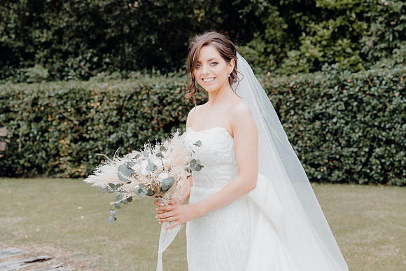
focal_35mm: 73
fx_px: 823
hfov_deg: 27.7
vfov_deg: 18.7
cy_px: 136
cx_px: 203
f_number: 3.5
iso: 125
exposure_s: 1/160
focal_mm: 49
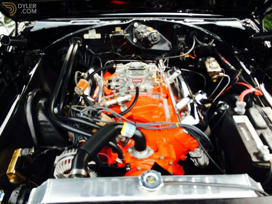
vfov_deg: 46.8
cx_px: 136
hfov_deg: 60.0
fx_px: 236
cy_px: 102
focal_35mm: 30
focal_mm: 4.12
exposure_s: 1/246
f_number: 2.2
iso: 32
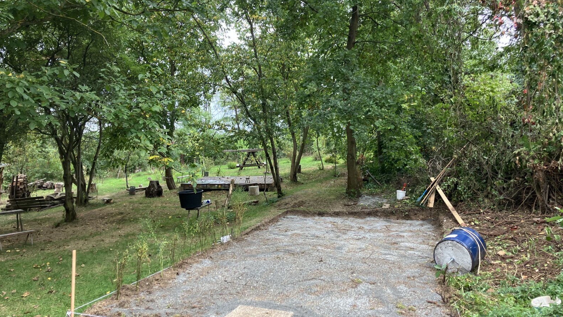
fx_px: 463
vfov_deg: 37.8
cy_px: 145
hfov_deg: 62.6
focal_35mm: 31
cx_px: 285
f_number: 1.8
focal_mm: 3.99
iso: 50
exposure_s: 1/121
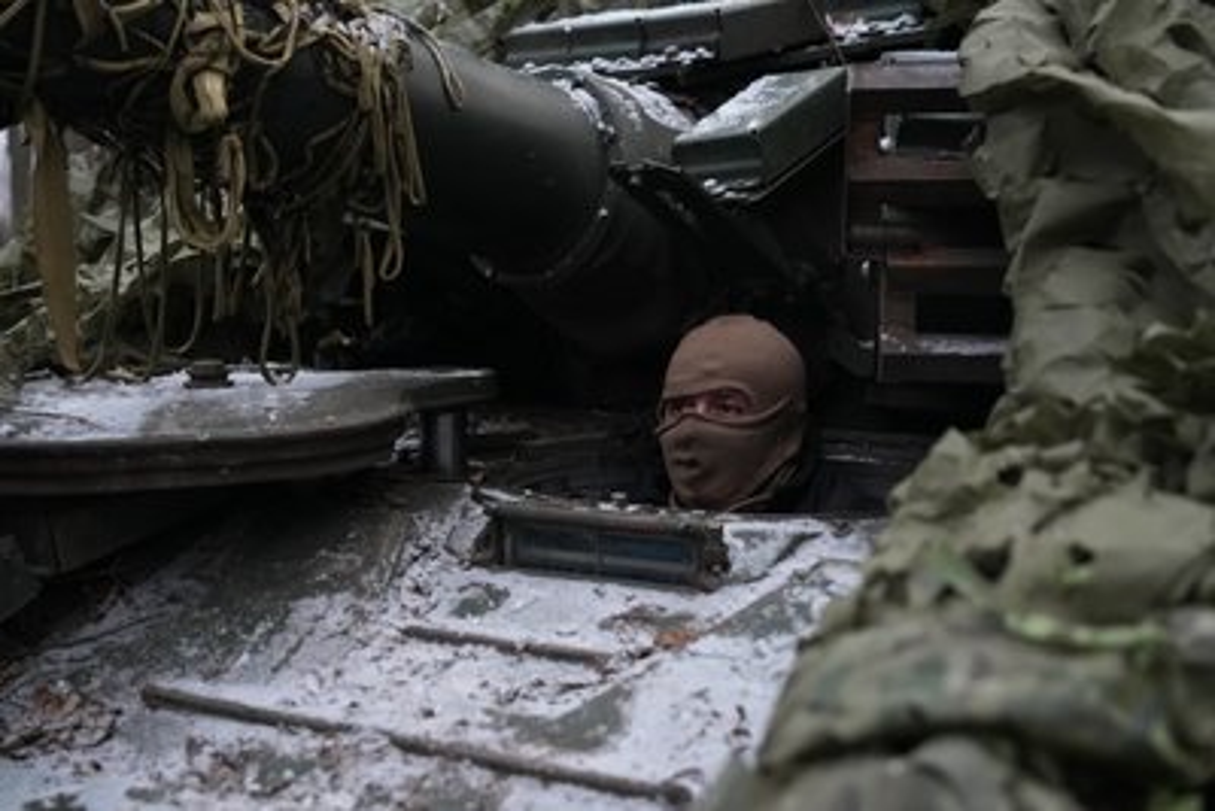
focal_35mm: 48
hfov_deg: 41.1
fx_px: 1620
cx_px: 608
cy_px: 406
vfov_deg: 28.1
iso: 8000
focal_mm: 48
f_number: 2.8
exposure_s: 1/400
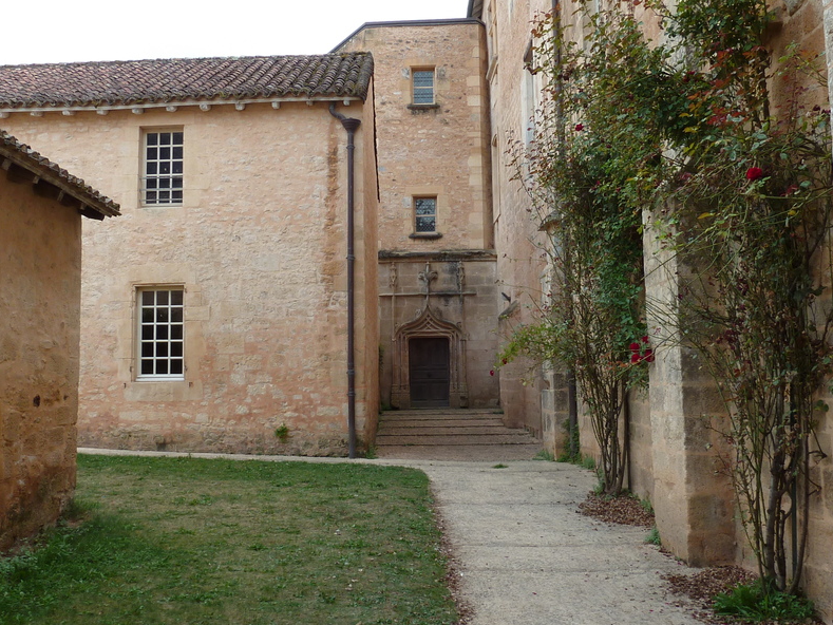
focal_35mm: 38
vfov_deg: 37.7
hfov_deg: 49.0
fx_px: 915
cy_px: 299
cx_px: 412
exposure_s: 1/100
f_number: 4
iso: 80
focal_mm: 4.1
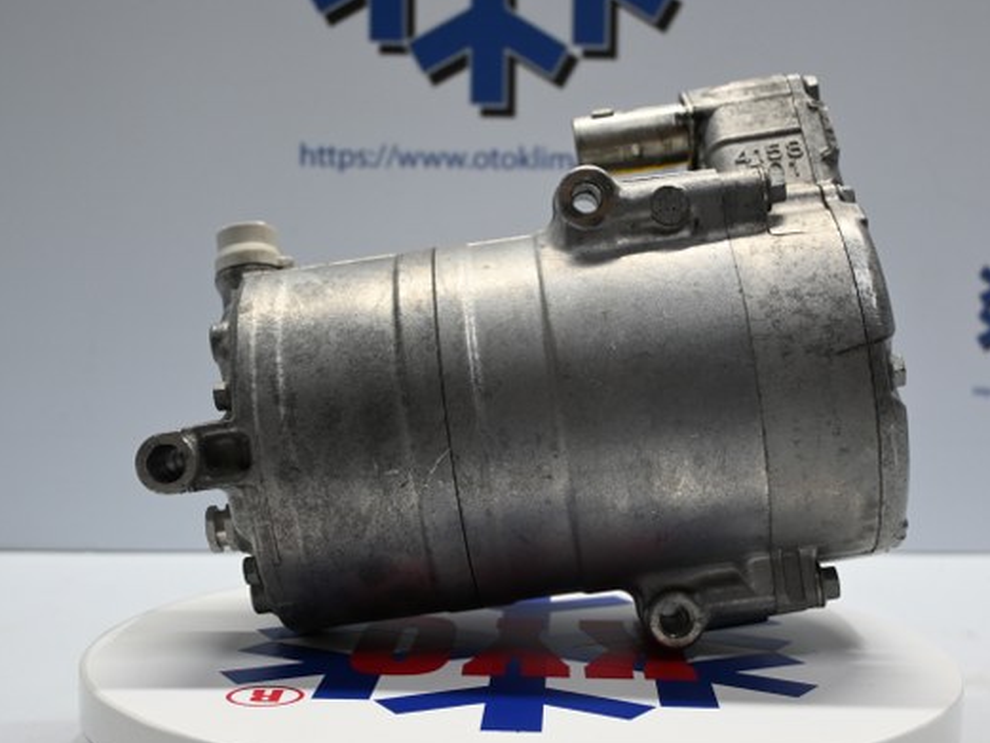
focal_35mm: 52
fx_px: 1495
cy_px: 374
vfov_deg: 27.9
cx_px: 534
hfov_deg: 36.6
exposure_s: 1/50
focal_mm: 31.5
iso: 500
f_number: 5
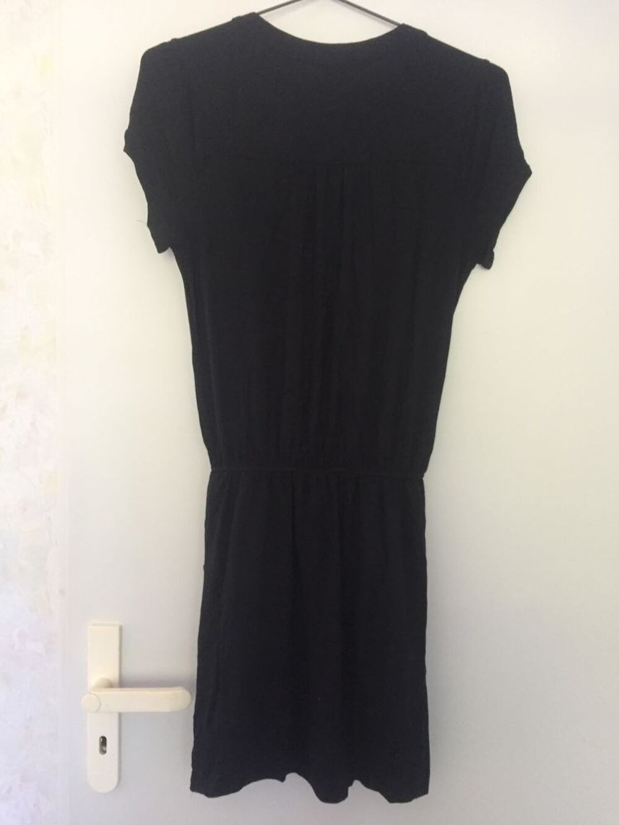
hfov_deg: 48.2
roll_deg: -1.3
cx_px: 310
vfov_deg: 61.7
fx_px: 691
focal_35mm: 29
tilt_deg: -5.7
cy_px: 412
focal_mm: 4.15
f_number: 2.2
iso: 250
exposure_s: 1/20
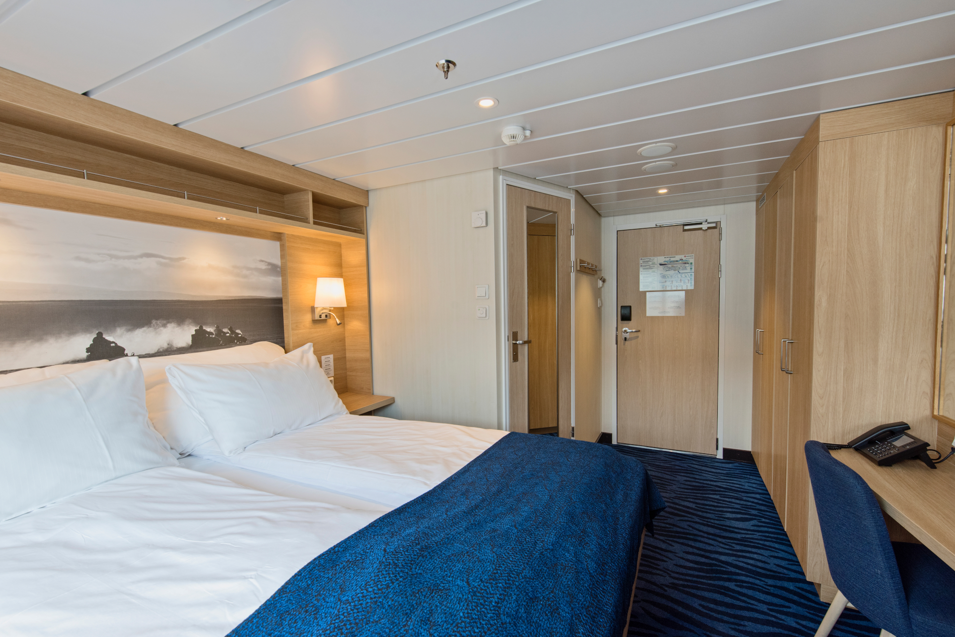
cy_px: 318
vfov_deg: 77.4
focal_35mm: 15
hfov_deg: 100.4
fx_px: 398
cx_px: 478
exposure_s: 1/20
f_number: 6.3
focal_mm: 15
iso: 400
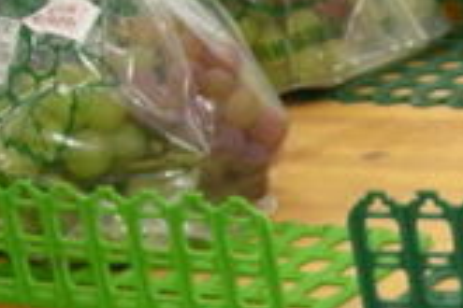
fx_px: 2315
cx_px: 860
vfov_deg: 7.4
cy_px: 559
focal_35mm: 180
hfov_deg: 10.6
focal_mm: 5.7
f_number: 2.8
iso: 292
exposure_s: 1/68.1
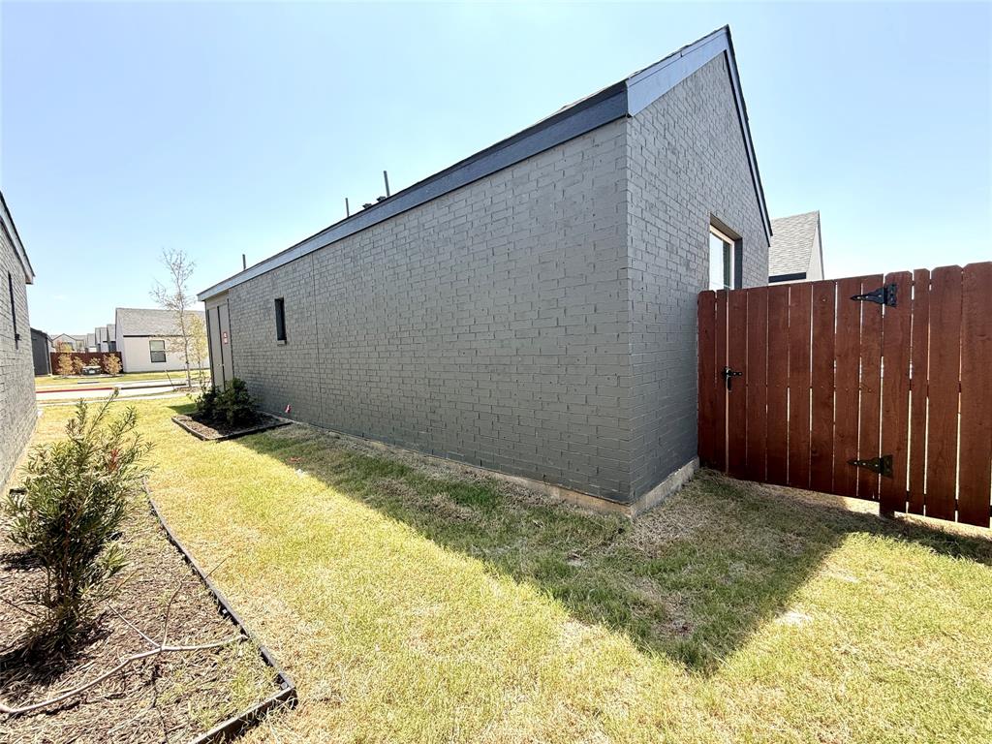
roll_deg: +2.0
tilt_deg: -2.9
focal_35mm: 14
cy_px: 372
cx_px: 496
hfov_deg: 102.1
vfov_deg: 85.7
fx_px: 401
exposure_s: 1/433
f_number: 2.2
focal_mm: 2.22
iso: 64
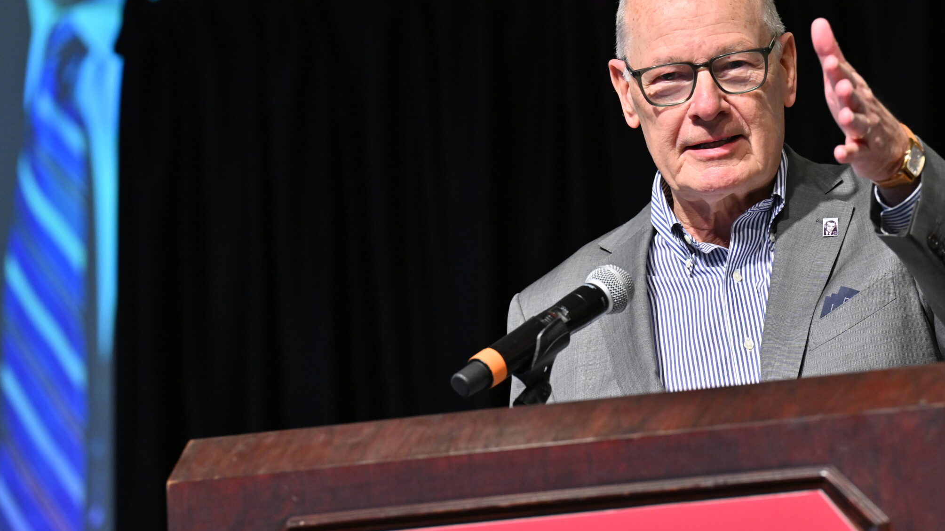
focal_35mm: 267
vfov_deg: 4.5
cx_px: 591
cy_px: 235
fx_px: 6690
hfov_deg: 8.1
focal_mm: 200
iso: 1600
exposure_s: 1/320
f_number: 4.5
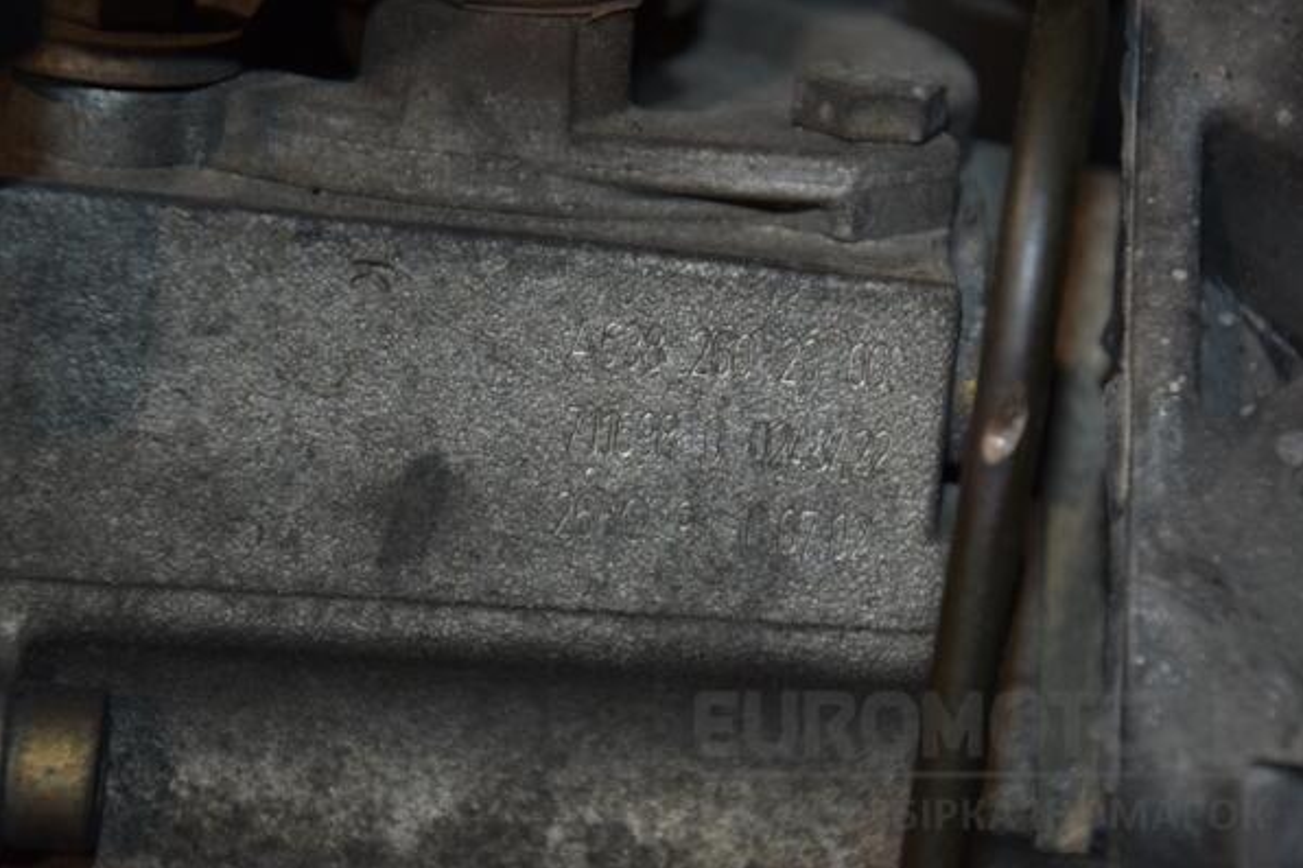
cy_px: 433
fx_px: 5735
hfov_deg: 13.0
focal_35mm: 159
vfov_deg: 8.7
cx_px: 654
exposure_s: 1/60
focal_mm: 105
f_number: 5.6
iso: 800
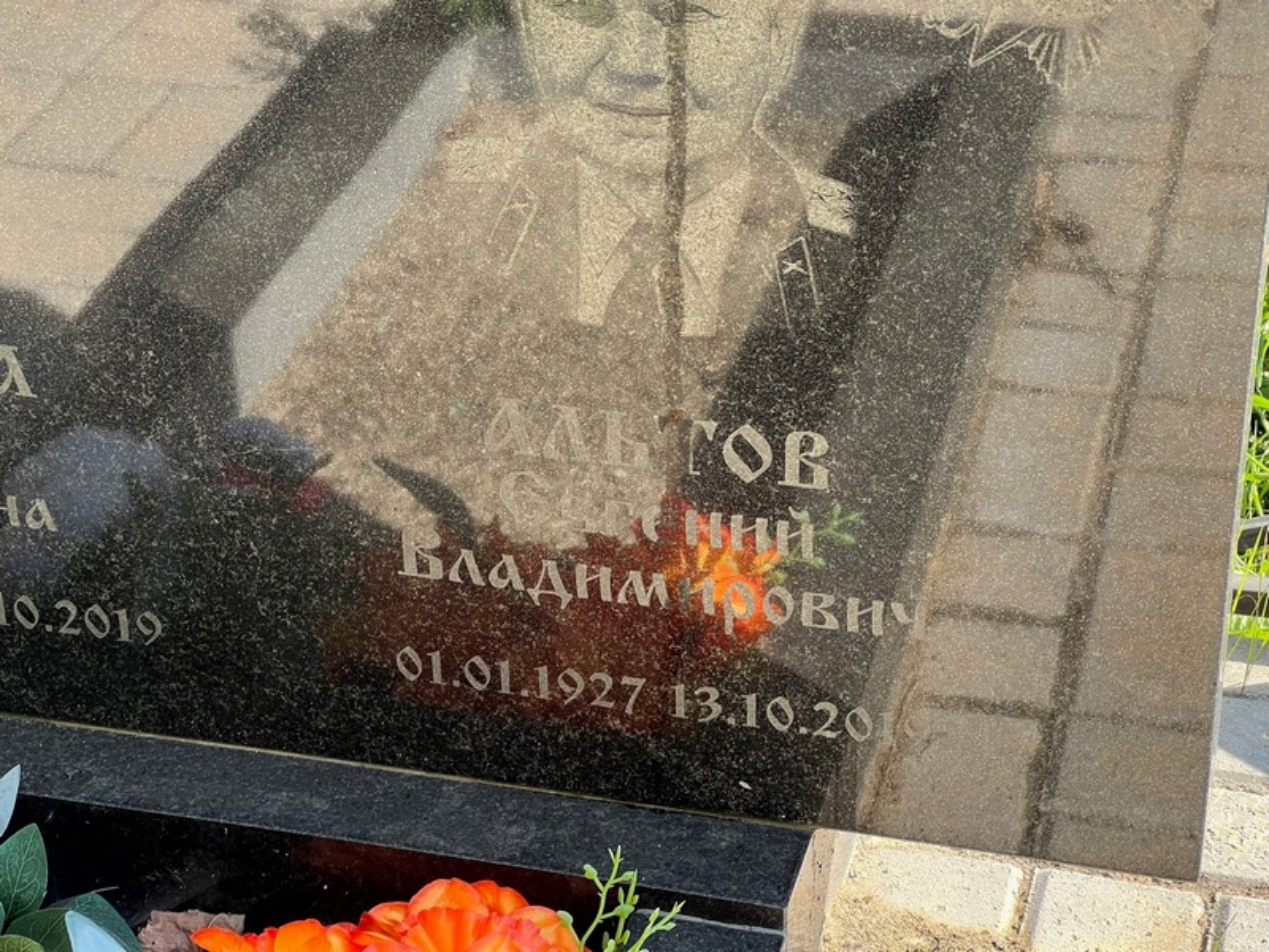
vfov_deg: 19.1
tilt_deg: -31.8
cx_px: 634
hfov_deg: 25.3
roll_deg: +2.1
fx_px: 2823
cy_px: 476
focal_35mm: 77
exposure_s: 1/99
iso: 40
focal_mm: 9
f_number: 2.8
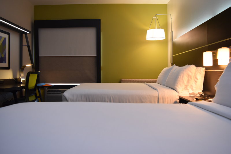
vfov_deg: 47.9
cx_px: 116
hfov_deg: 67.4
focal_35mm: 27
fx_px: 173
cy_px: 77
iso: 800
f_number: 4.5
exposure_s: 1/80
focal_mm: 18
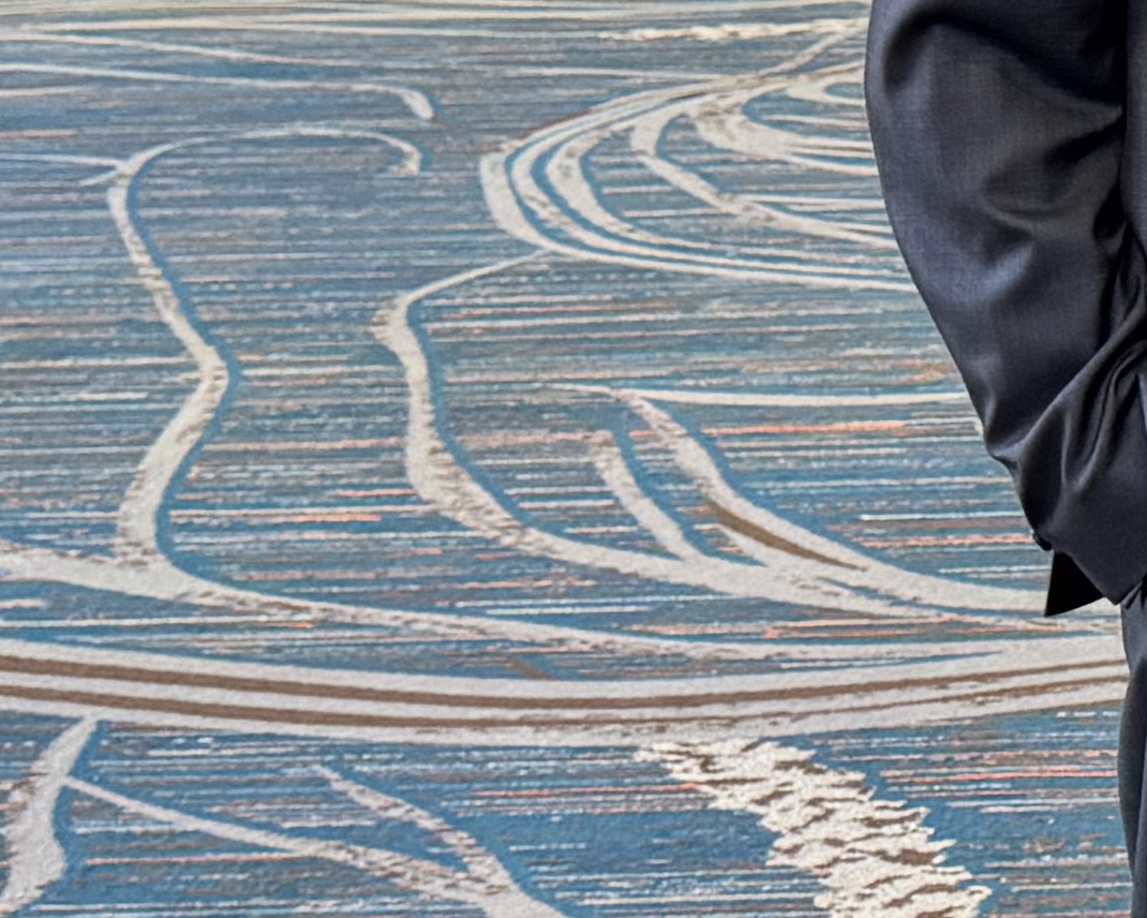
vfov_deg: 12.2
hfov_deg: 13.7
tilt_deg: -13.0
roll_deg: +1.6
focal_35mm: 125
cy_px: -2
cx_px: 2069
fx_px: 4243
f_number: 1.78
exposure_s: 1/60
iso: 400
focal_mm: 6.76
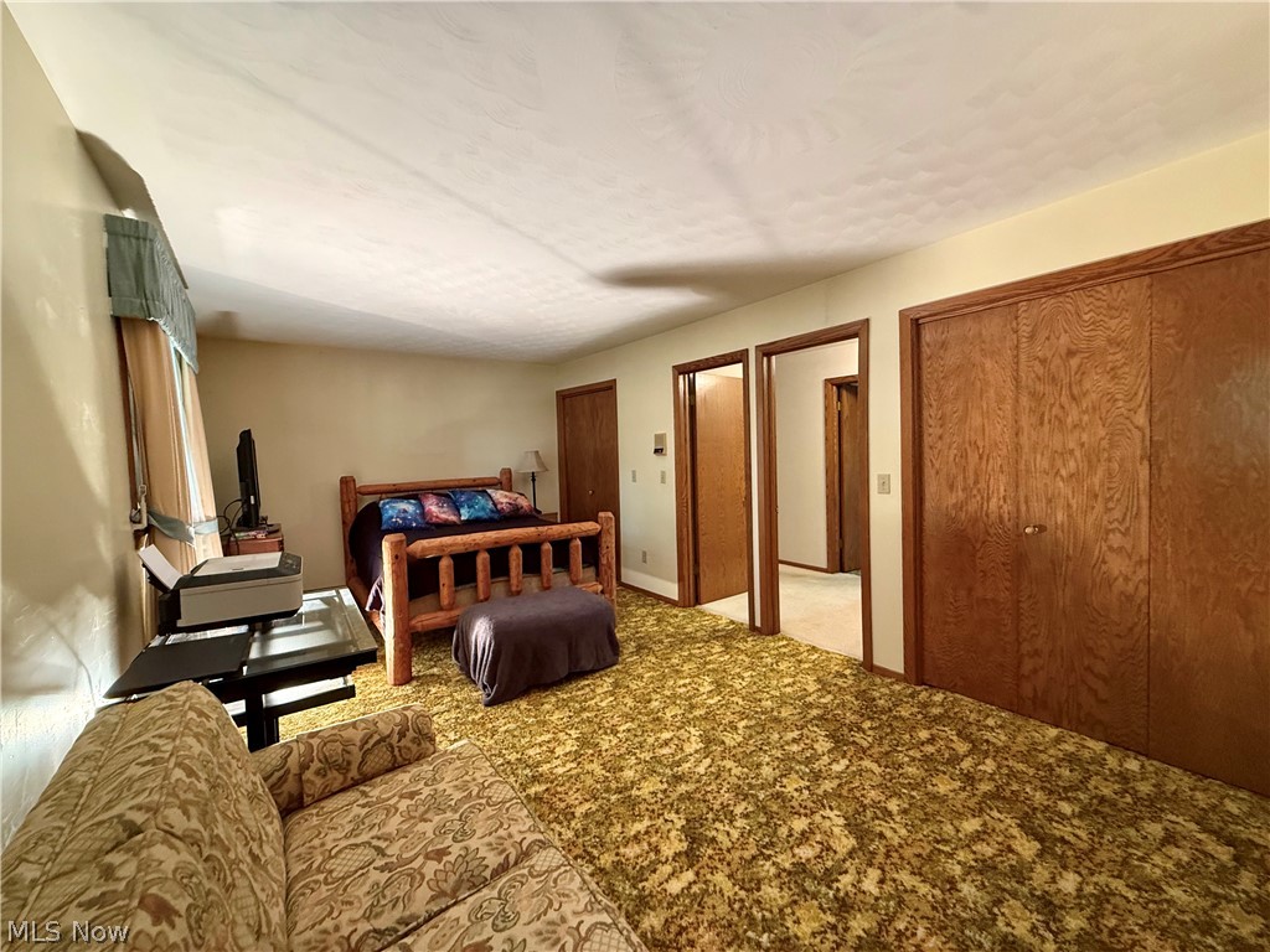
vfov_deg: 85.7
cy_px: 476
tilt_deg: -2.5
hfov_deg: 102.1
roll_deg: +1.2
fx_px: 514
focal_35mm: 14
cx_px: 635
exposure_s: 1/60
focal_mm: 2.22
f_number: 2.2
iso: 500
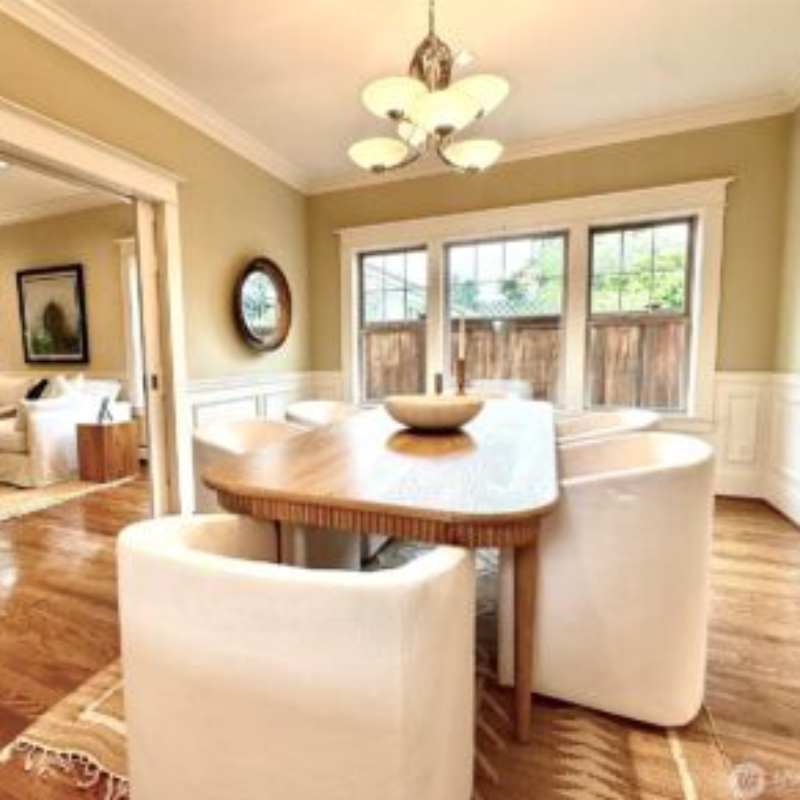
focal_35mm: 17
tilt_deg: -5.5
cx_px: 355
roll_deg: +1.0
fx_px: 444
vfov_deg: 84.0
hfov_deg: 83.6
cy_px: 396
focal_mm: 2.22
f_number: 2.2
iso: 125
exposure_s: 1/120
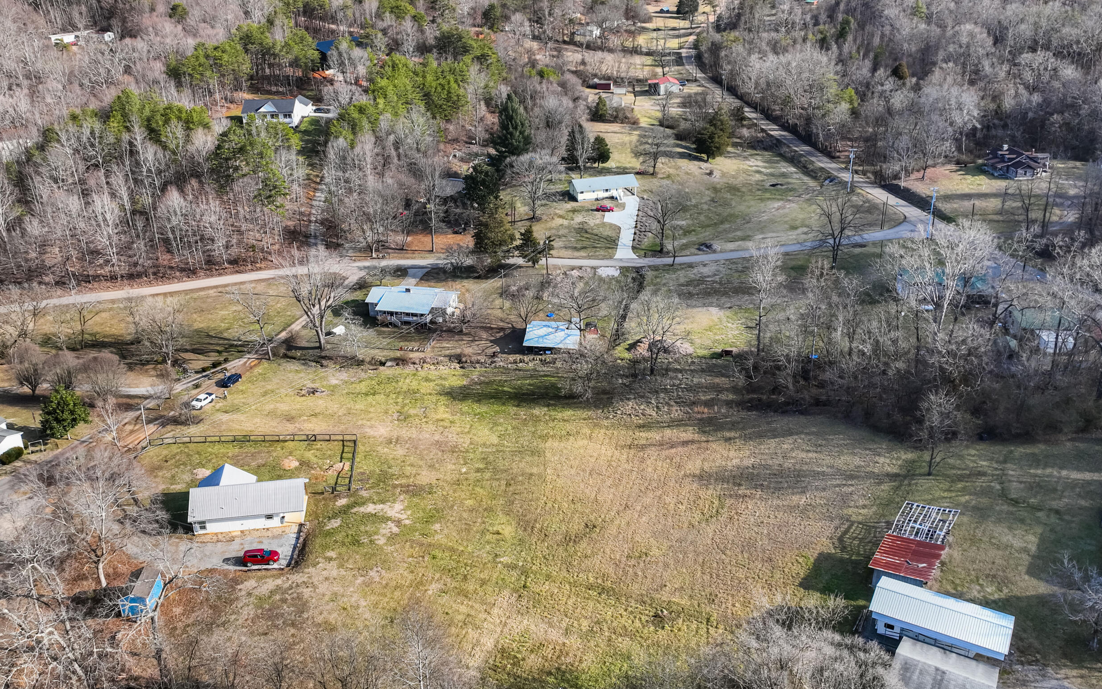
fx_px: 931
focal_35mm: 31
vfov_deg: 40.6
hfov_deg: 61.2
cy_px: 323
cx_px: 531
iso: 140
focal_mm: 12.29
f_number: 2.8
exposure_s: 1/160
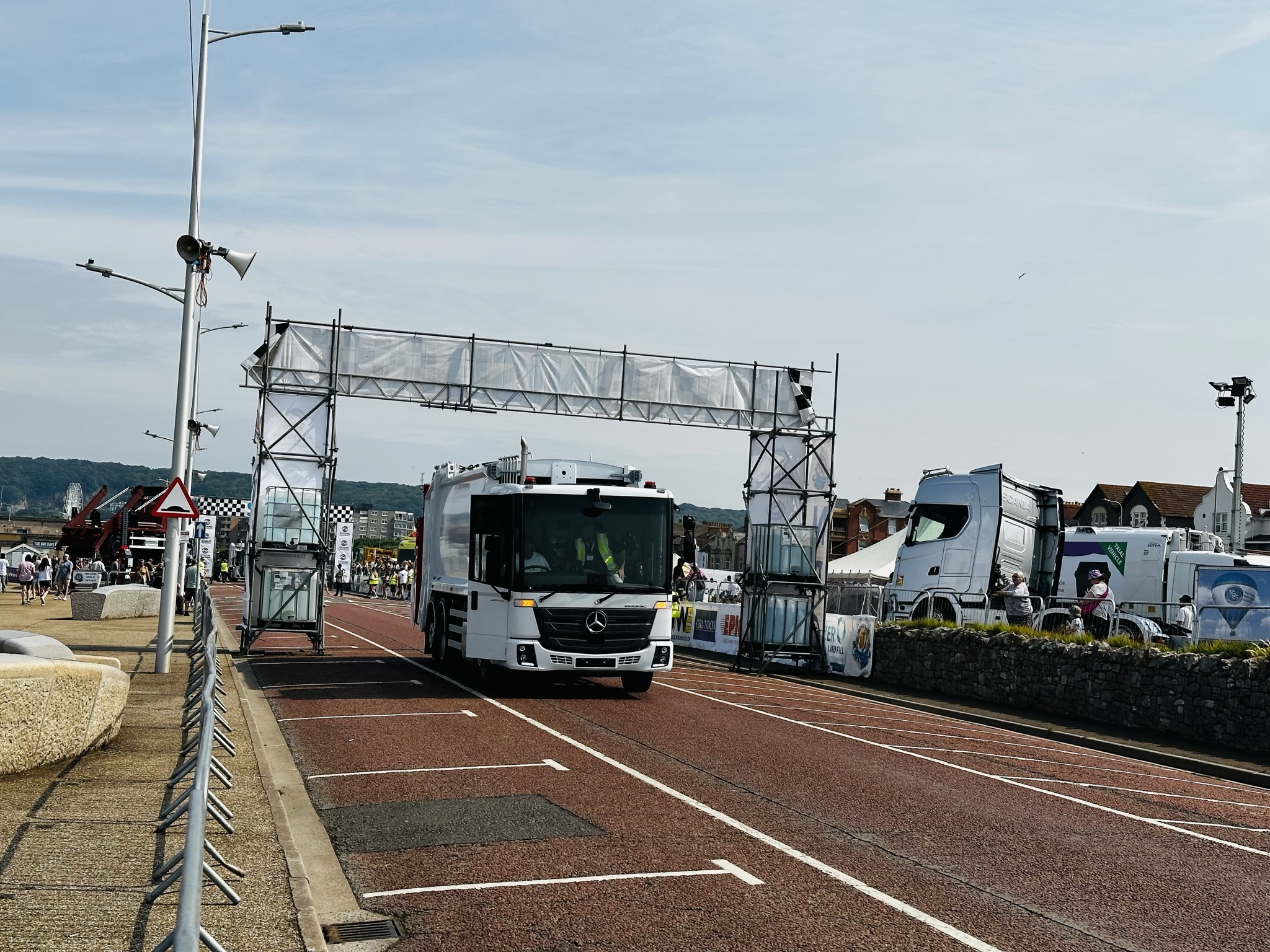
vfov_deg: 30.3
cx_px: 635
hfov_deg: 39.7
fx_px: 1761
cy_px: 476
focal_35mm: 48
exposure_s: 1/6211
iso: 64
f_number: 1.78
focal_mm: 6.86
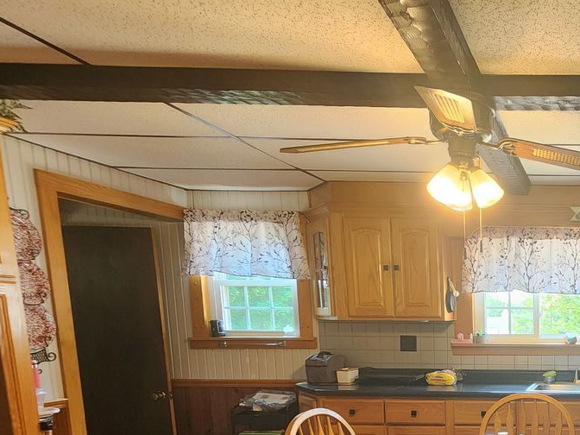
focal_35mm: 29
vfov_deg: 43.7
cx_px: 595
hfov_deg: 49.0
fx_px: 486
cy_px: 398
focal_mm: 2.2
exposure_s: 1/60
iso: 320
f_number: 2.2
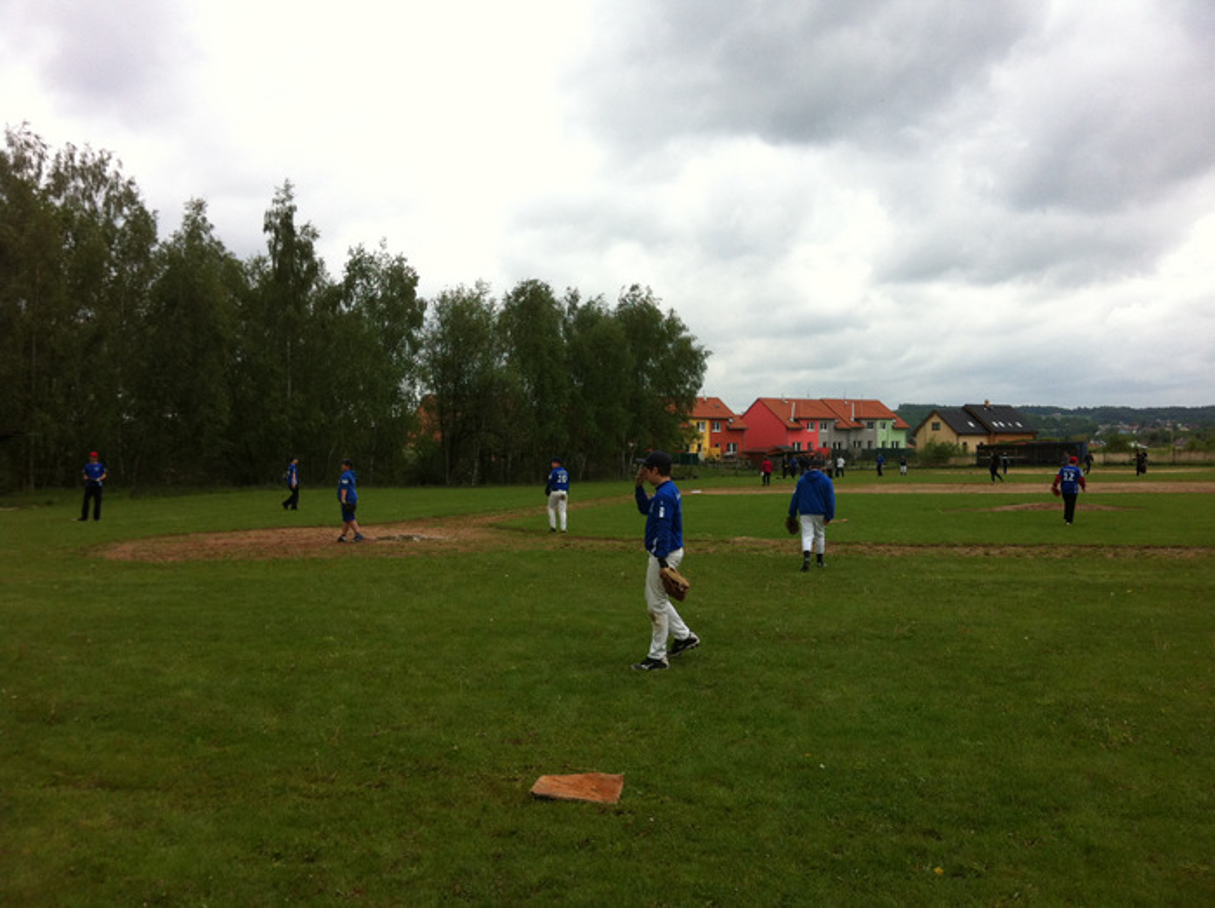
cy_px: 454
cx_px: 608
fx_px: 1227
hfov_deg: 52.7
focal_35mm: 35
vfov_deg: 40.6
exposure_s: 1/655
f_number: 2.8
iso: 80
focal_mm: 3.85
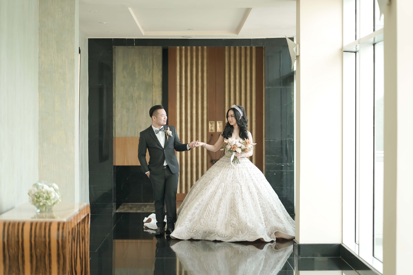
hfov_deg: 23.9
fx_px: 975
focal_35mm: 85
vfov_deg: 16.1
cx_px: 206
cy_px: 138
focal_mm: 85
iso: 800
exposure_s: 1/800
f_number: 1.8
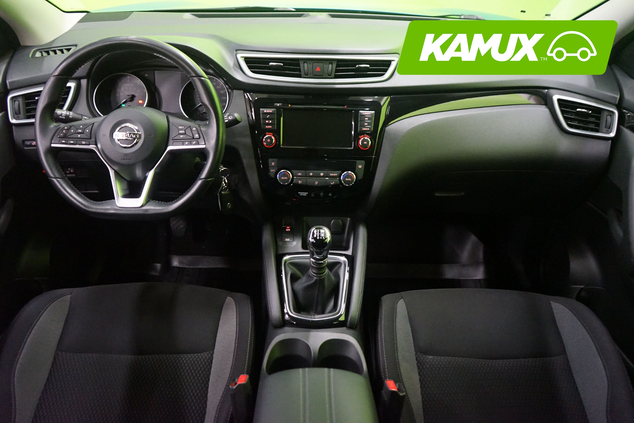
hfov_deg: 65.5
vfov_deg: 46.4
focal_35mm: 28
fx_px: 493
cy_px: 212
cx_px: 317
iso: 6400
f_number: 3.5
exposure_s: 1/20
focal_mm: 28
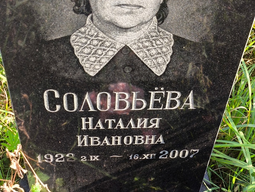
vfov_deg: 29.1
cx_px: 128
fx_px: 368
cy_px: 96
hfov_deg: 38.2
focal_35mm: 50
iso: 50
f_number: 1.7
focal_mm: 4.71
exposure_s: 1/134
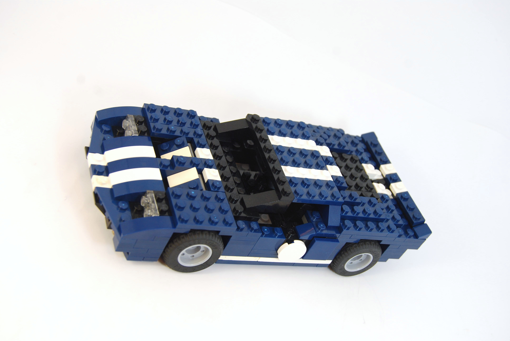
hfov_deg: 41.1
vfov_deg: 28.2
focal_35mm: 48
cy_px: 170
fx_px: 681
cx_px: 255
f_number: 6.3
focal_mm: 32
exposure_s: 1/60
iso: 200
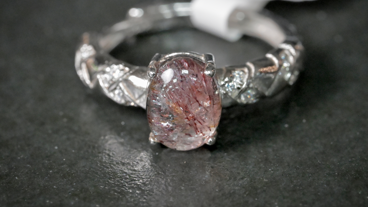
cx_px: 184
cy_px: 98
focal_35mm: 130
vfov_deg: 9.3
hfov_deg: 16.5
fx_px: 1268
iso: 11400
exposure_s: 1/125
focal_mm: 105
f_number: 16
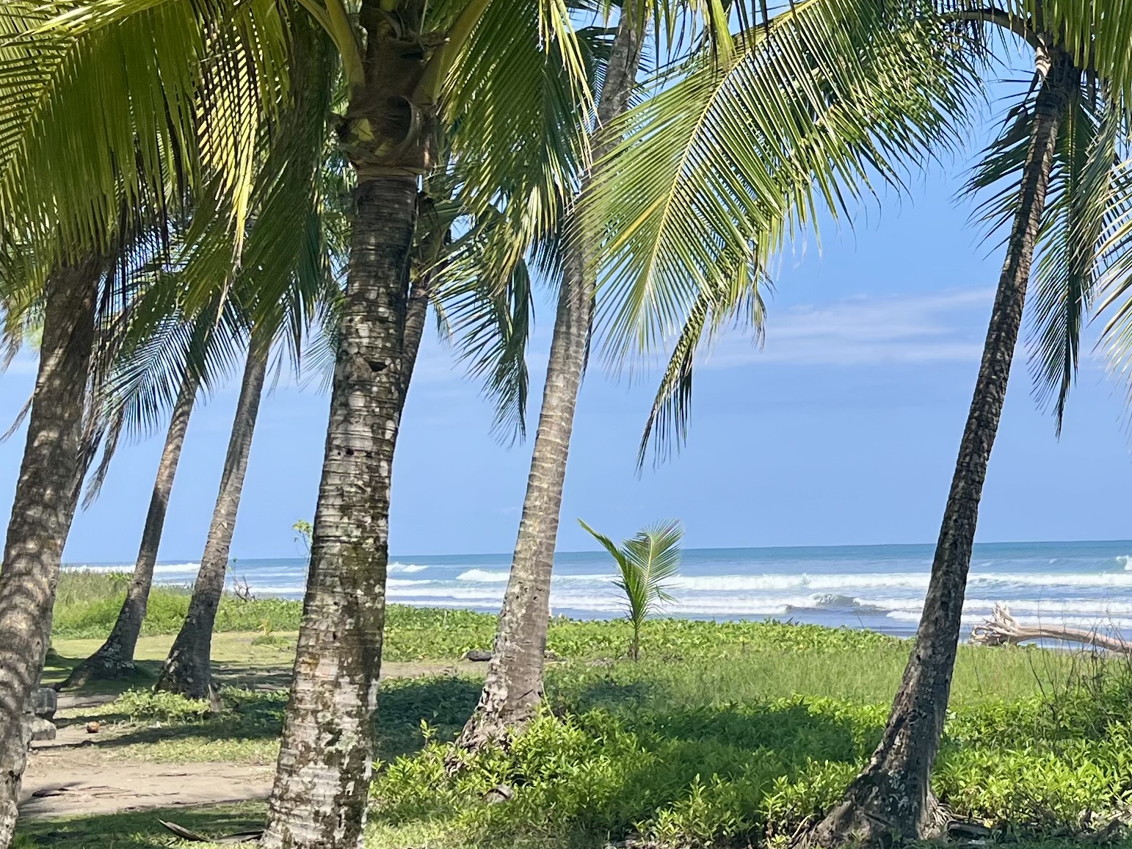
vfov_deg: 21.5
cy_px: 236
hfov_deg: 27.8
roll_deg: +0.2
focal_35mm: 68
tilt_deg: +4.5
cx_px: 962
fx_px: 2223
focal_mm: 5.1
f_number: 1.6
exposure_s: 1/2463
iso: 50
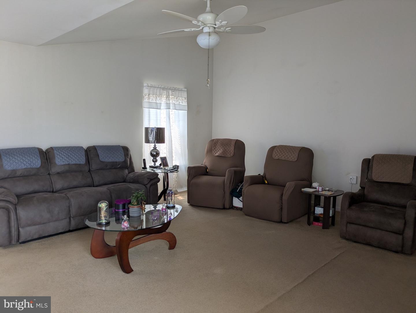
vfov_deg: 54.9
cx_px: 208
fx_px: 301
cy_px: 156
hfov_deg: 69.4
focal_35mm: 25
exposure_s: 1/40
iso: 56
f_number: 1.89
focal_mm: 5.43
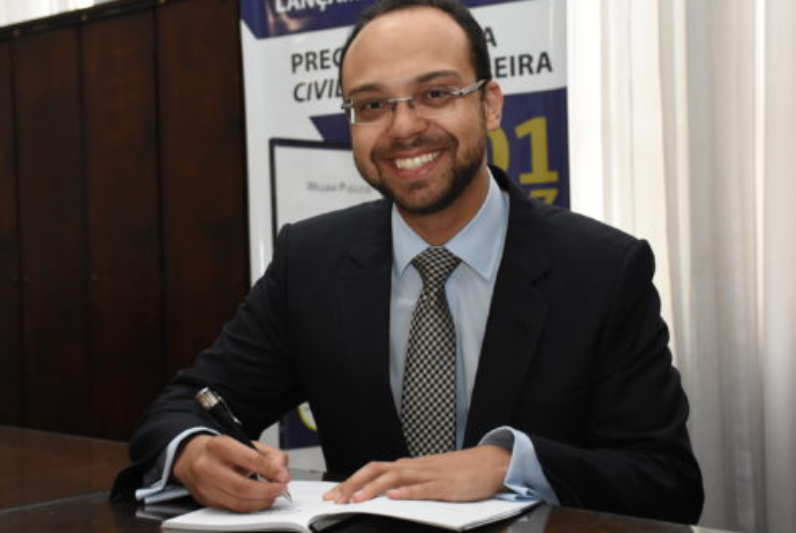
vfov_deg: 23.8
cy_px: 267
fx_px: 1261
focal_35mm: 57
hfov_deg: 35.0
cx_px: 388
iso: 3200
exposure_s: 1/160
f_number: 4.2
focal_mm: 34
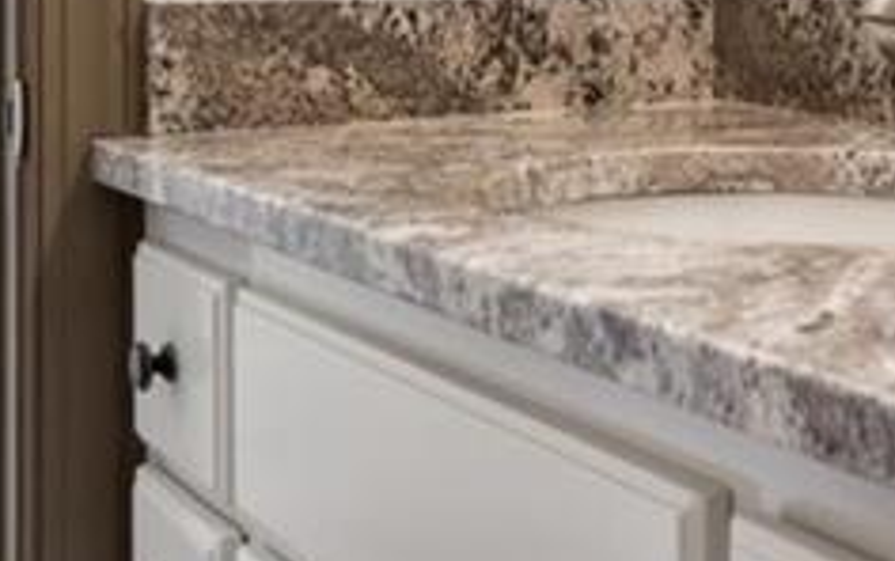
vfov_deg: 16.7
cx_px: 713
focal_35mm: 75
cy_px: -99
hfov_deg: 27.0
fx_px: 1831
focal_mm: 17
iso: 250
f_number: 8
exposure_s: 1/4
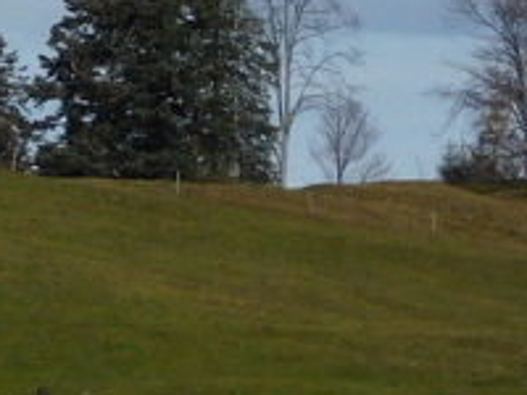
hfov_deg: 2.3
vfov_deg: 1.7
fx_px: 12986
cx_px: -104
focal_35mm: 853
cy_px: -561
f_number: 10.4
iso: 125
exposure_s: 1/400
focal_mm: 28.5
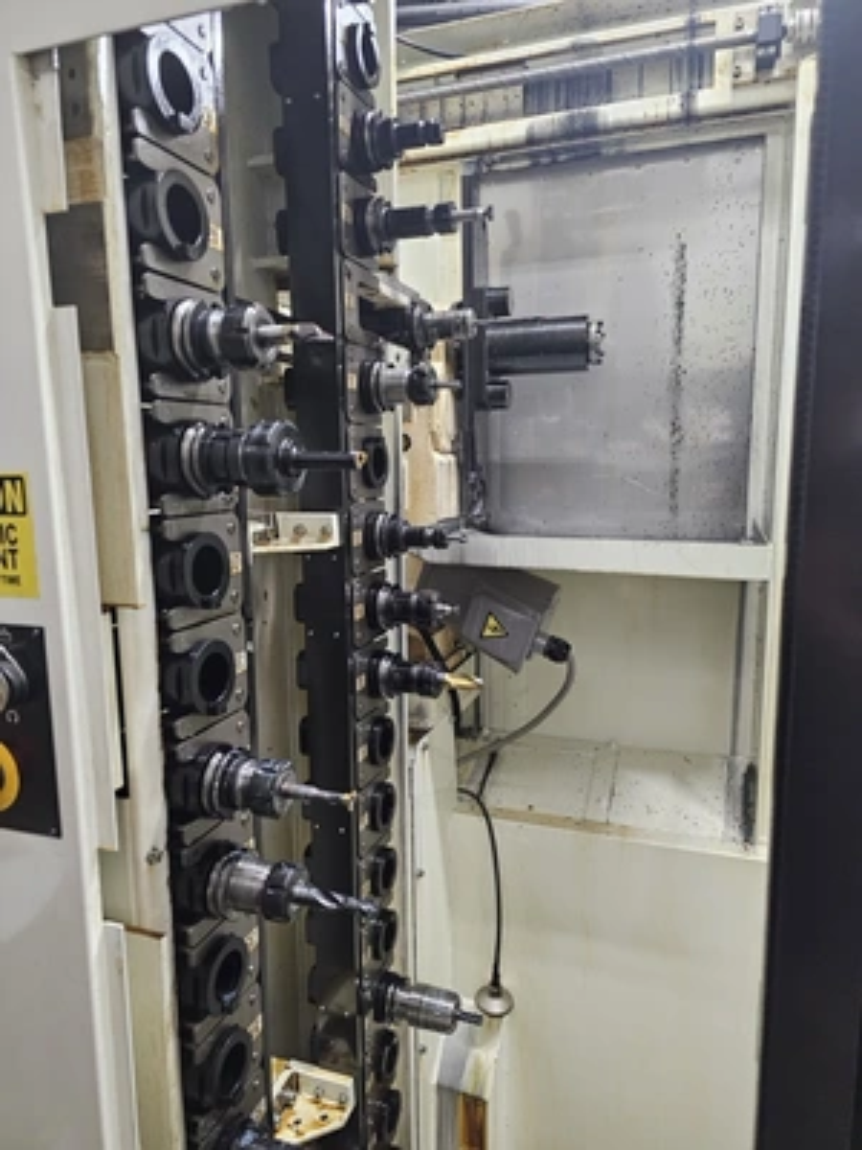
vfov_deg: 73.9
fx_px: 764
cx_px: 431
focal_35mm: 23
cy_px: 575
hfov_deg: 58.9
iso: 500
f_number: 1.7
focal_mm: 6.3
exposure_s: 1/40
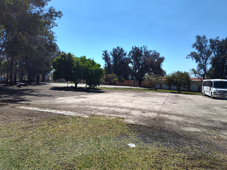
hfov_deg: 73.9
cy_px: 85
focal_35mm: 23
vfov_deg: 58.9
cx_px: 114
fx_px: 151
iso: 100
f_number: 1.8
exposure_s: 1/1530
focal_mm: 5.56
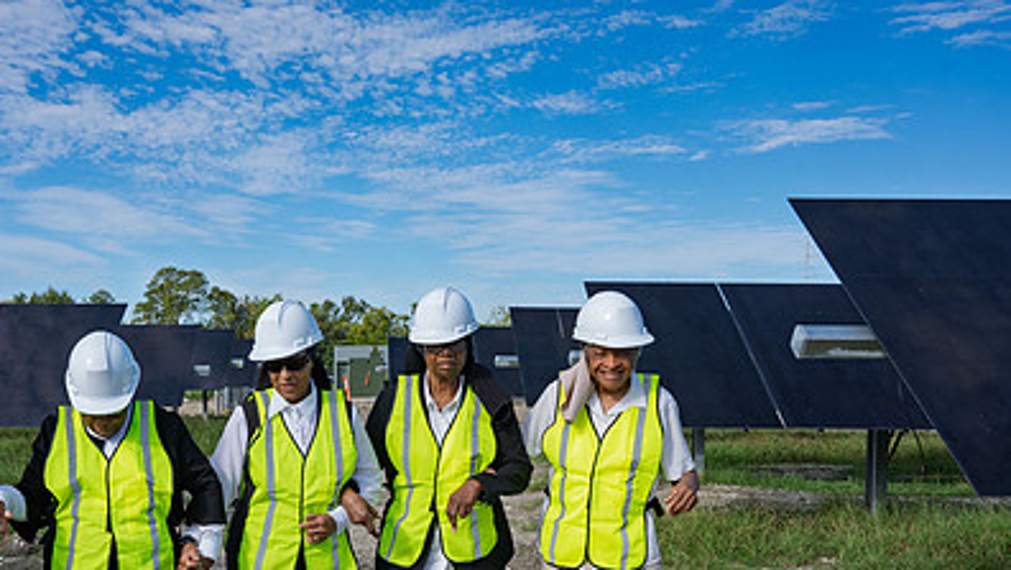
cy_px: 479
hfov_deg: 46.4
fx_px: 1153
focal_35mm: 43
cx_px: 311
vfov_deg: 27.0
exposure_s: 1/640
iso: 200
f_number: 8
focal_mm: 28
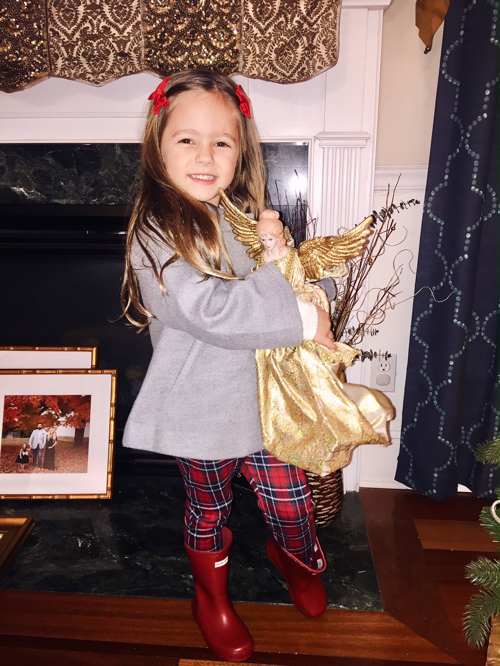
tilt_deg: -14.3
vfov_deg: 61.7
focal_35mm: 29
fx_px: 559
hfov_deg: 48.2
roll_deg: -0.1
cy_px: 333
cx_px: 250
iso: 100
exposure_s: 1/16
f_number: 2.2
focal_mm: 4.15
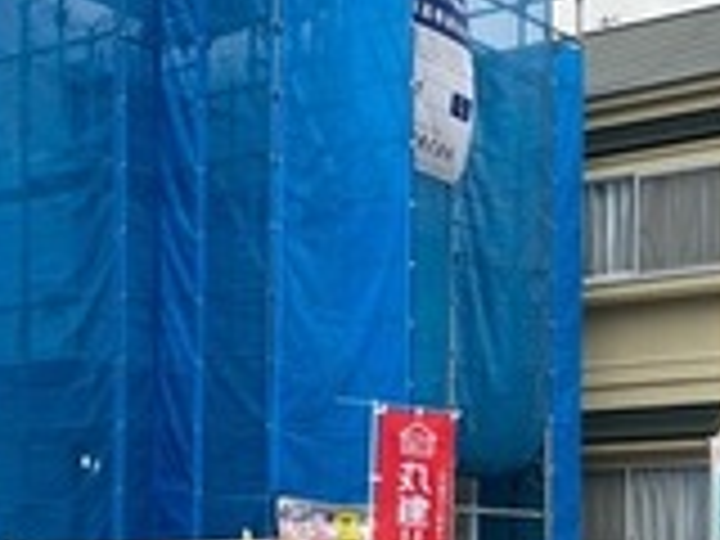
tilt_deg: +0.2
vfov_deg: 16.9
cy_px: 612
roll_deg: -0.5
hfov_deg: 22.8
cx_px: 86
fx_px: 1747
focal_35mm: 84
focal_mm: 3.99
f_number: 1.8
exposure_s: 1/311
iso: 20
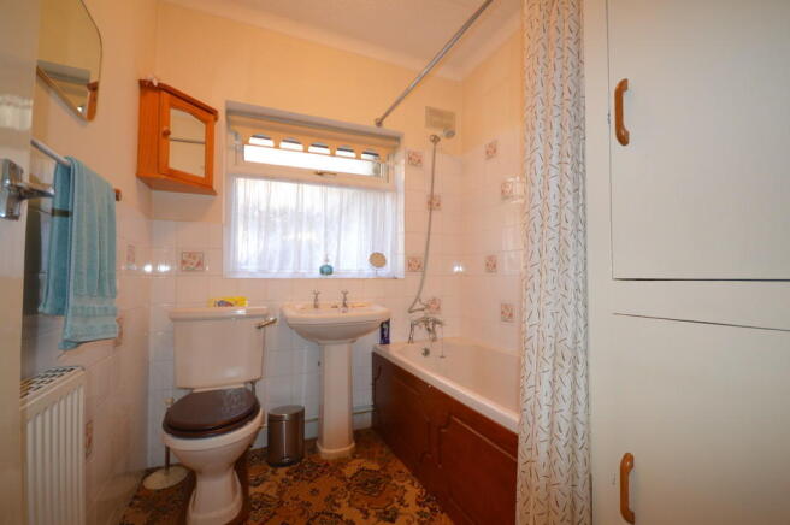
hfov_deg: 100.4
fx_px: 329
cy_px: 262
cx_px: 395
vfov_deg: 77.2
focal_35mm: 15
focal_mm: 10
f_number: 4
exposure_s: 1/60
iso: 800
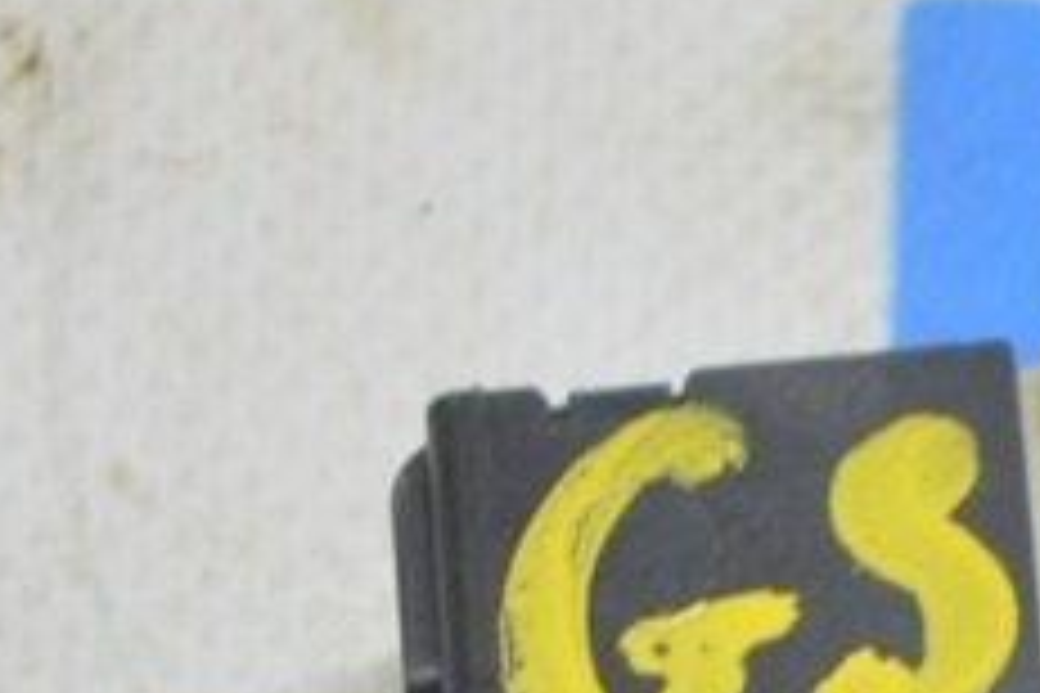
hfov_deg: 5.6
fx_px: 10550
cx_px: 1319
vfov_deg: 3.8
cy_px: 893
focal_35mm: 365
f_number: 5.6
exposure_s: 1/20
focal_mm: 55
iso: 400
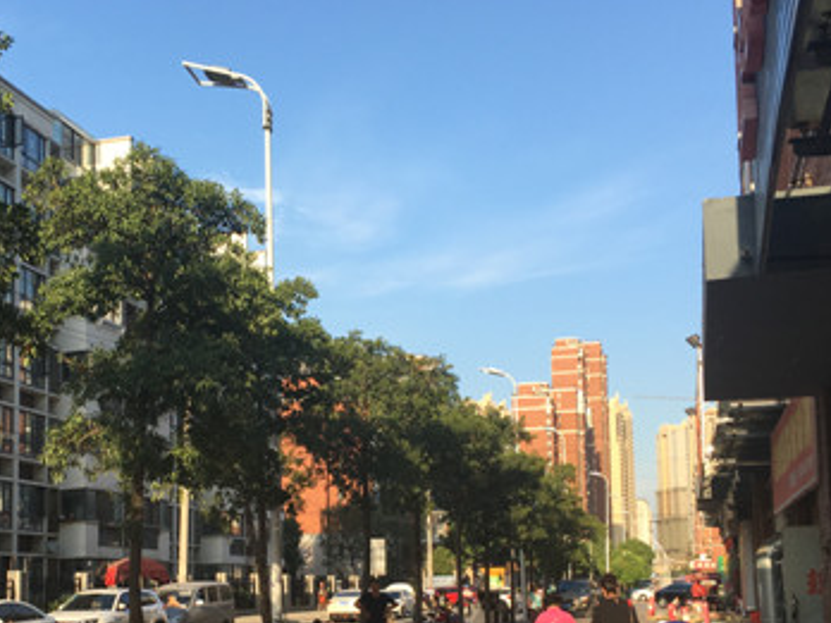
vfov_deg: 28.6
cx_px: 294
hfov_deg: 37.9
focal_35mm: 50
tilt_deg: +5.0
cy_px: 475
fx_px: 1200
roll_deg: -0.7
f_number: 2.2
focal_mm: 4.15
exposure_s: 1/810
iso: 25
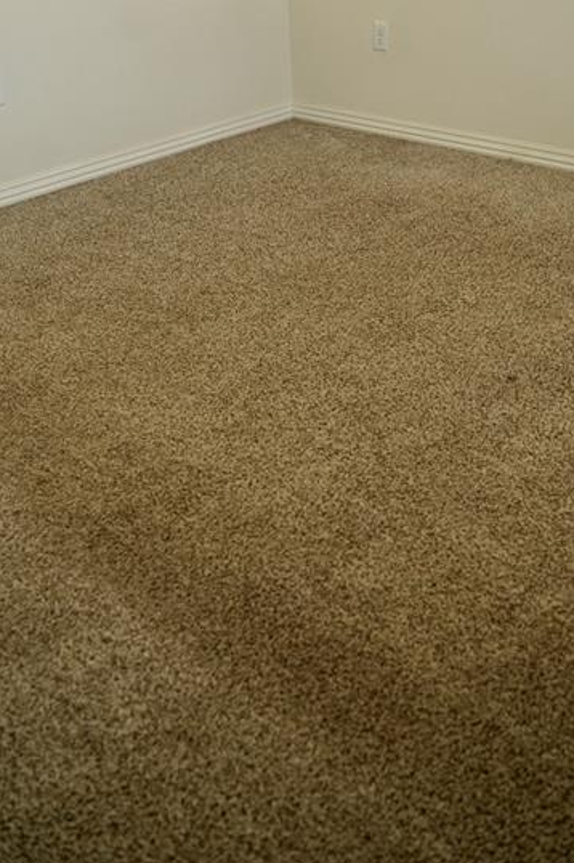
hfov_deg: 33.3
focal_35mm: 40
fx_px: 958
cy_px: 308
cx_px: 306
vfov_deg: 47.9
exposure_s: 1/125
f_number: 2.8
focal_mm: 28
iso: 1000
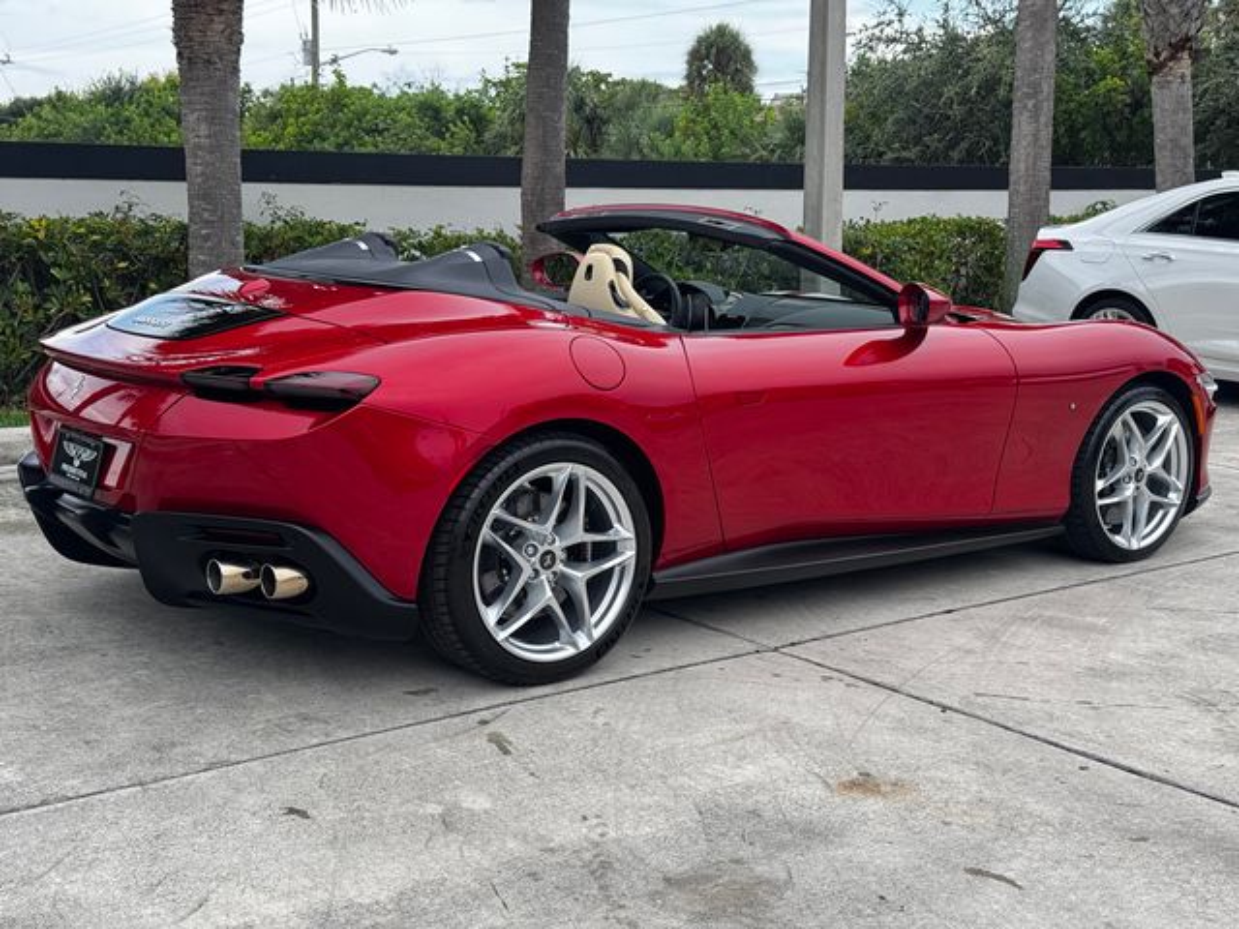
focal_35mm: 48
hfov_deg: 39.7
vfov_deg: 30.3
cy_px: 464
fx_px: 1718
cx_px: 620
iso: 64
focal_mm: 6.76
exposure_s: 1/464
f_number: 1.78
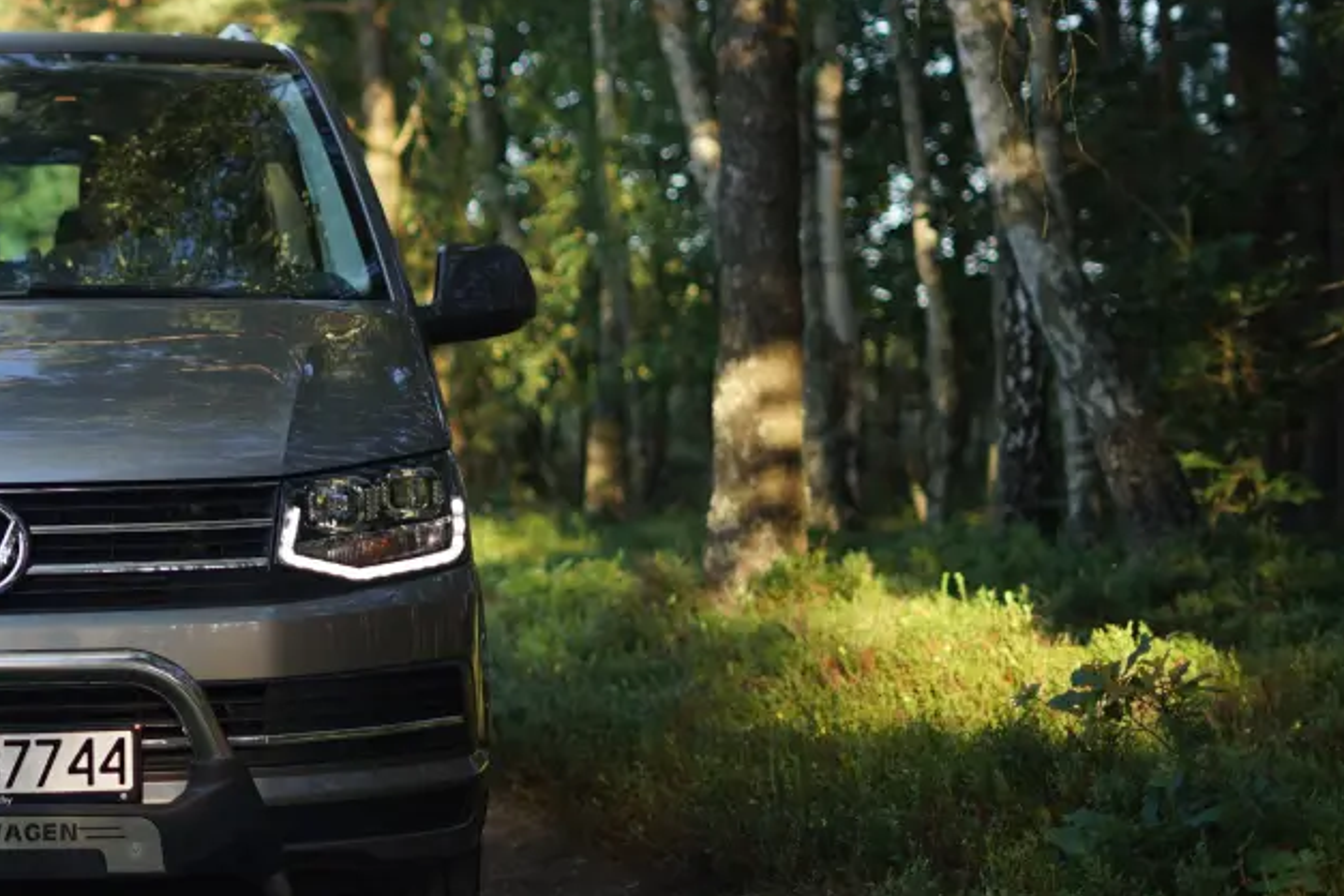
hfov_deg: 19.4
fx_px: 3808
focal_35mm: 102
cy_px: 380
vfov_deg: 13.4
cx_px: -13
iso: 100
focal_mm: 50
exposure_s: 1/500
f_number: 1.8
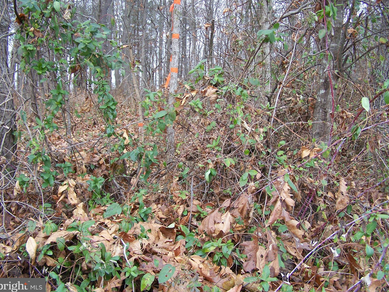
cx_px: 208
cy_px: 134
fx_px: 472
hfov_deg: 44.7
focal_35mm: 42
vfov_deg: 34.4
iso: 80
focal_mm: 6.3
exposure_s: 1/125
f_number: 2.8
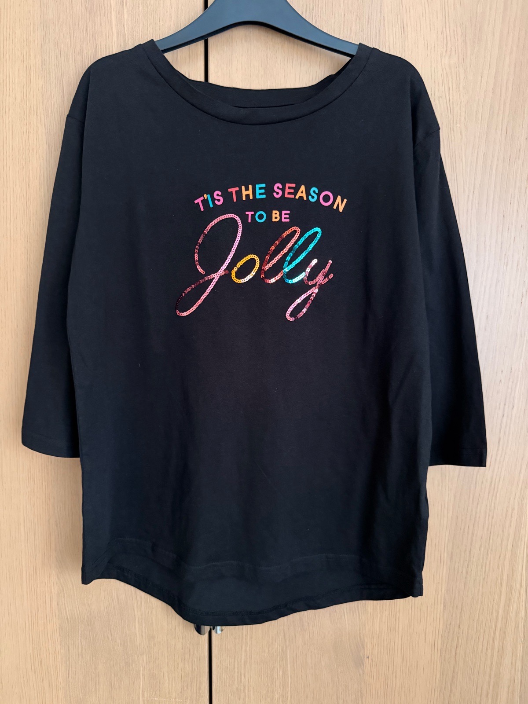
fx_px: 488
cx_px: 264
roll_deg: -0.2
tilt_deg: -6.2
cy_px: 352
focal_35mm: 24
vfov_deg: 71.6
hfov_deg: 56.8
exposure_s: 1/30
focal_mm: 6.76
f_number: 1.78
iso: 1000
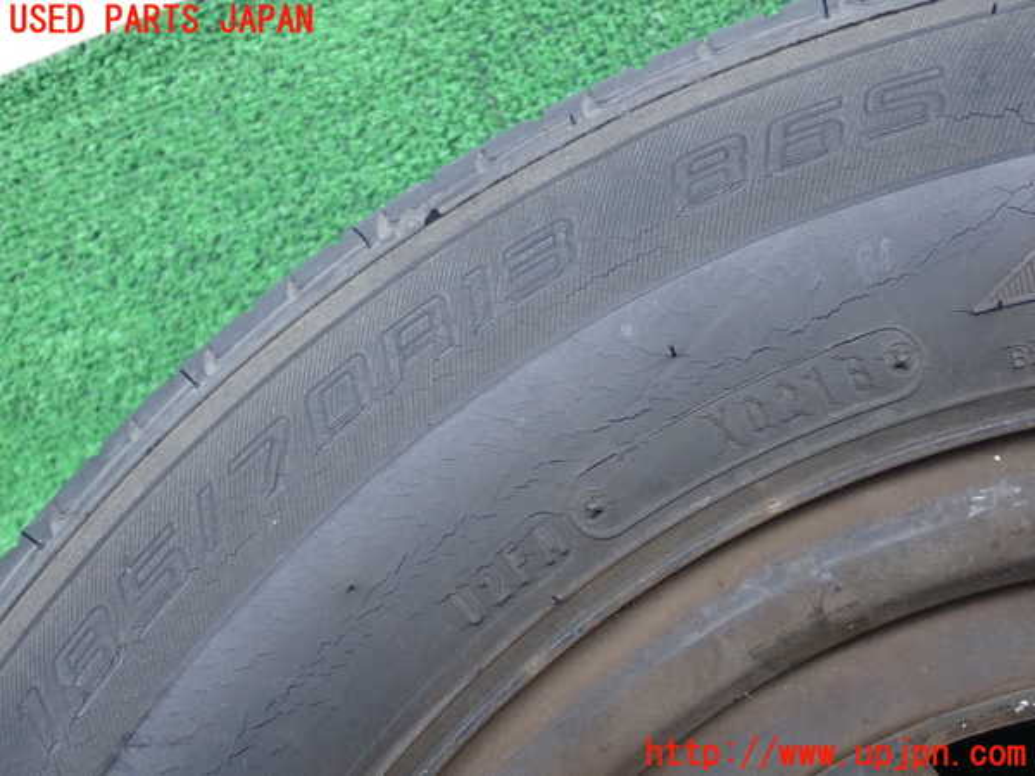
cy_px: 388
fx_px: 1226
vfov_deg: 35.1
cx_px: 518
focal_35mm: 41
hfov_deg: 45.8
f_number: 2.8
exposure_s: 1/125
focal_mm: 7.31
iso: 800
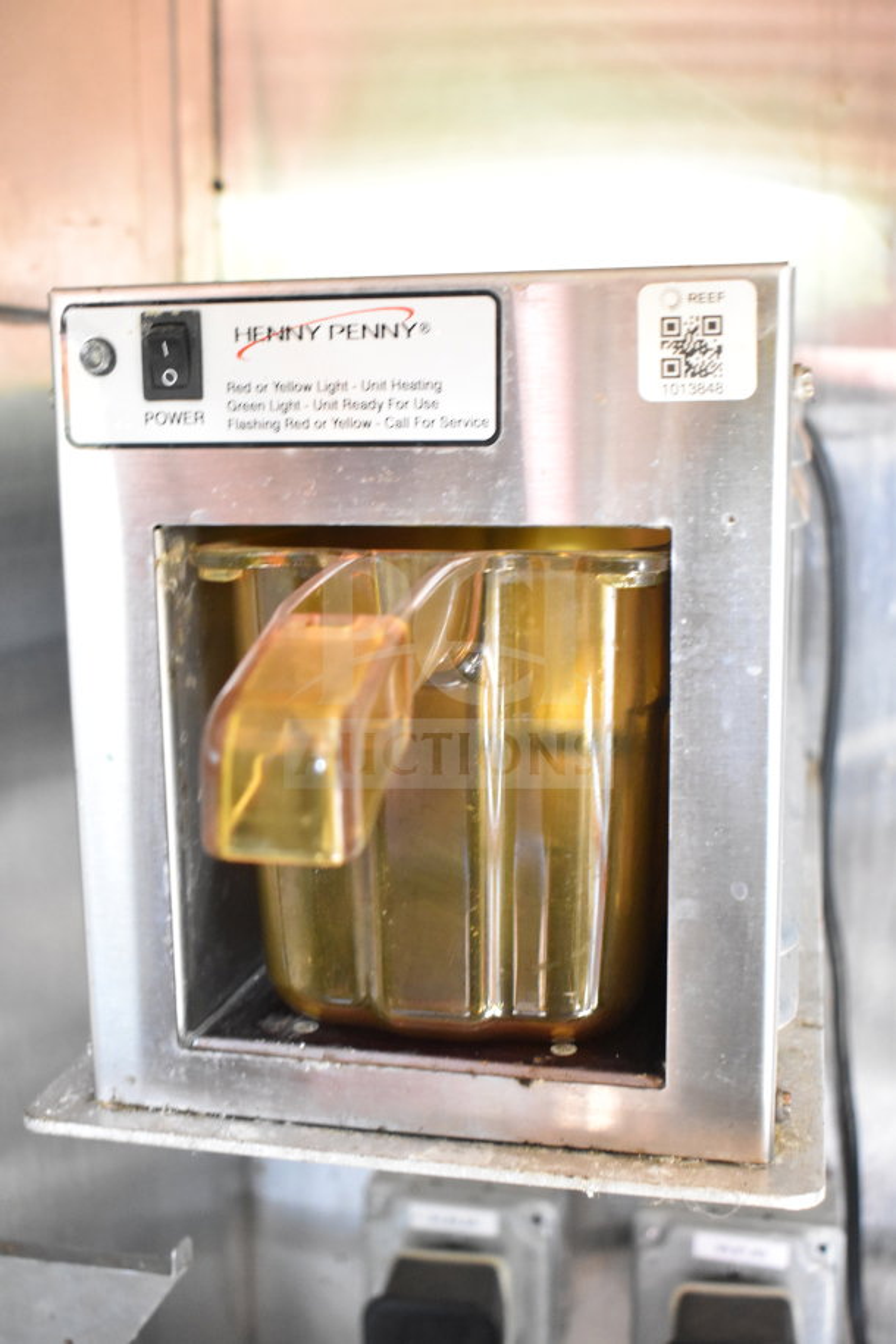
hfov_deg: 33.0
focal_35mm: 40
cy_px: 672
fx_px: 1512
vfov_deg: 47.9
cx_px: 448
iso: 4000
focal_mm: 27
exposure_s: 1/40
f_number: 4
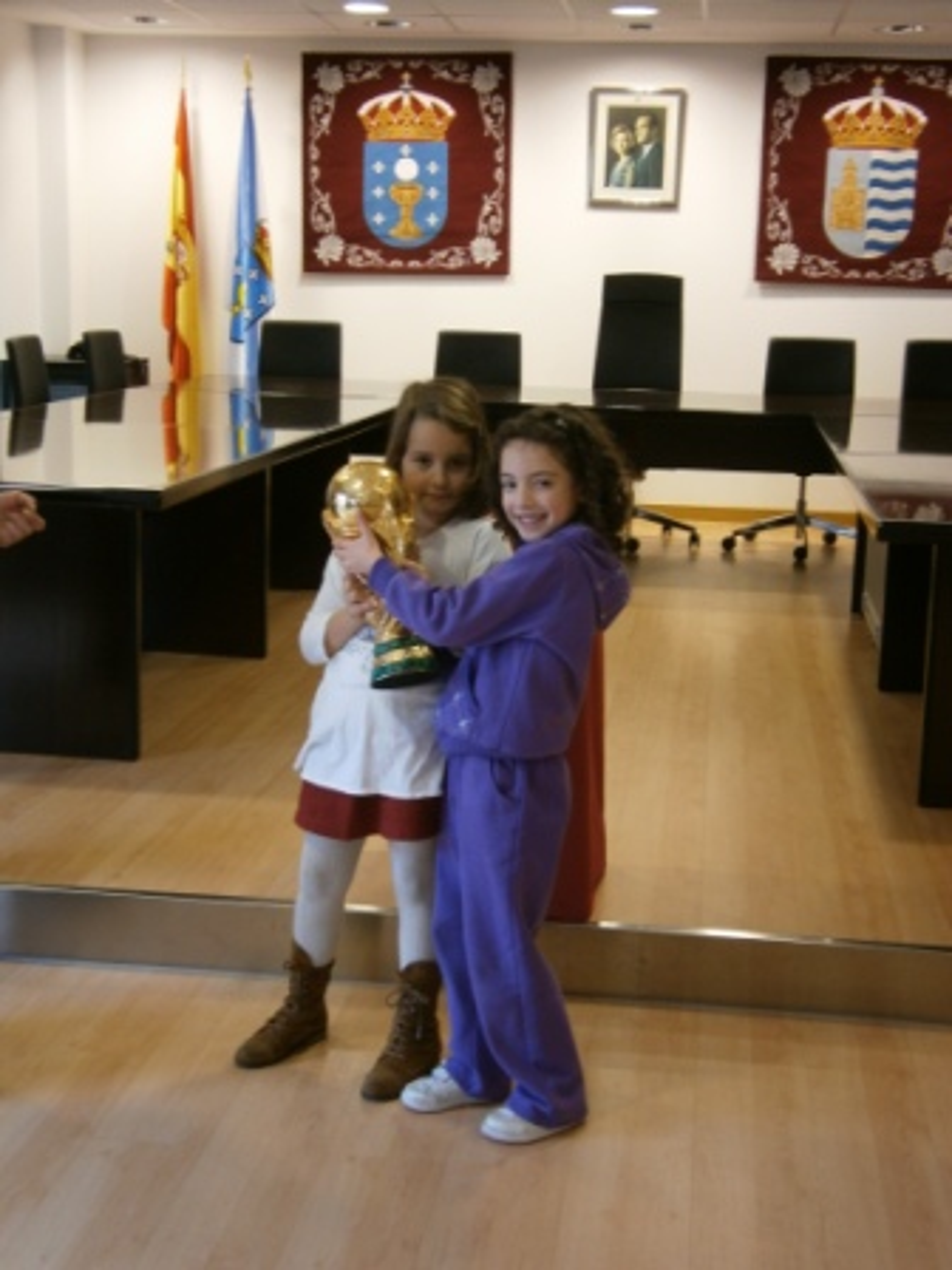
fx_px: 1723
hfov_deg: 30.9
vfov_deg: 40.4
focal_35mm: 47
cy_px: 635
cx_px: 476
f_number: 3.4
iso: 125
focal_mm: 8.3
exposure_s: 1/20
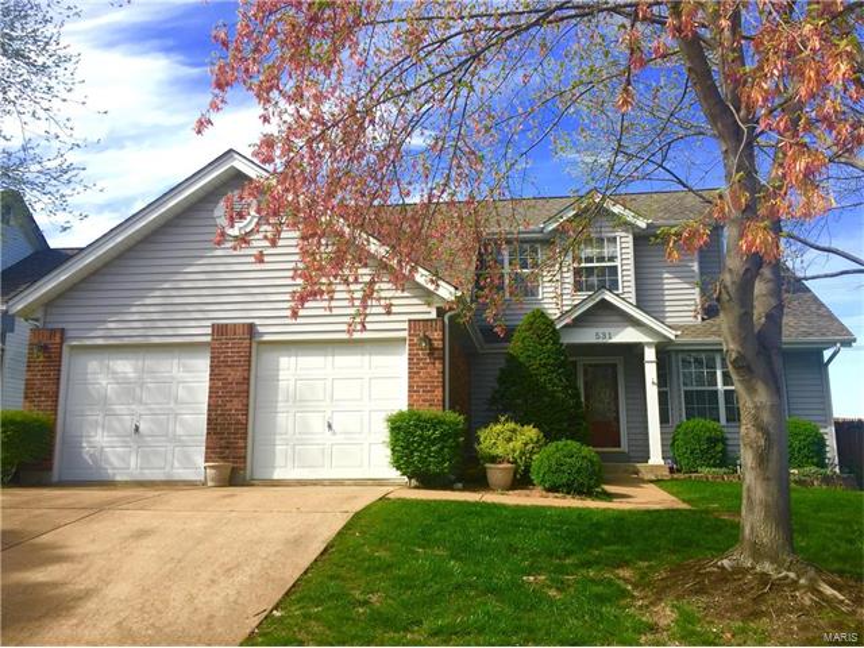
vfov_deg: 48.2
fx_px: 724
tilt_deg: +10.1
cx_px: 432
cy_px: 324
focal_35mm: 29
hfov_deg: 61.7
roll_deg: +1.3
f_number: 2.2
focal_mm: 4.15
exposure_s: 1/719
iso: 32
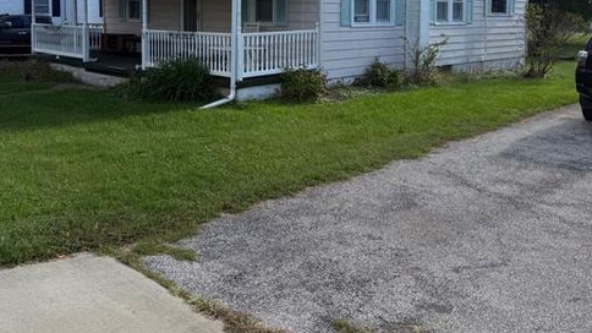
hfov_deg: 55.3
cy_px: 42
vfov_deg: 31.5
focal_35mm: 36
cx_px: 294
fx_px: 565
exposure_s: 1/4673
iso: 100
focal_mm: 6.76
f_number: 1.78
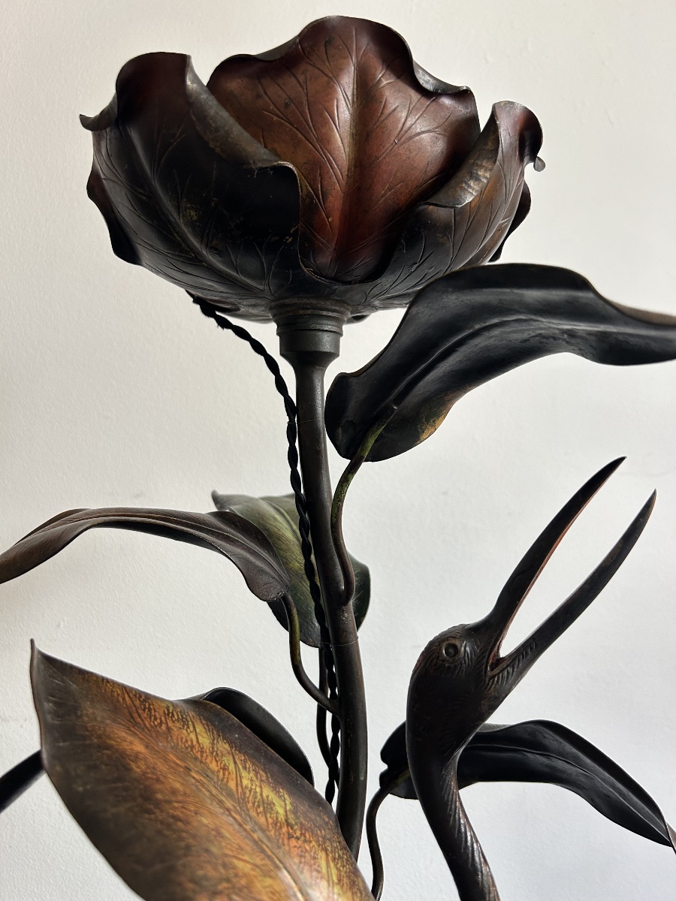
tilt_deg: +3.7
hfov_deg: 53.1
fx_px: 677
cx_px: 338
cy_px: 450
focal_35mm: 26
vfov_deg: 67.3
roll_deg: -3.5
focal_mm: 5.7
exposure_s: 1/100
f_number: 1.5
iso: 100
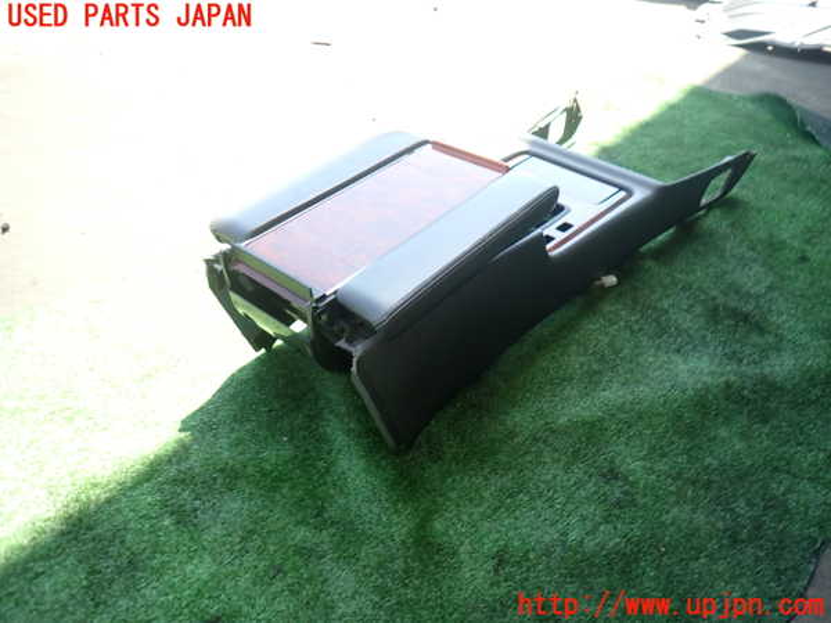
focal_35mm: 25
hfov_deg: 69.4
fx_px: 600
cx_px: 416
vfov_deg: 54.9
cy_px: 312
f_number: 5.6
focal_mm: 4.5
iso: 100
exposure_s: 1/30
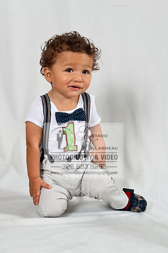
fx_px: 316
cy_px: 126
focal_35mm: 45
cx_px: 84
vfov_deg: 43.6
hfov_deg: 29.8
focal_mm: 45
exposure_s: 1/200
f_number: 7.1
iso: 200
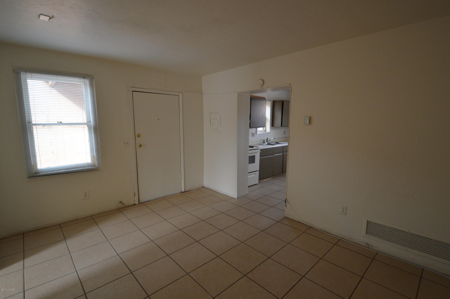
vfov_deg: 71.9
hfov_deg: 95.0
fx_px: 206
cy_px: 150
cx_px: 225
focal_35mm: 16
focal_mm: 11
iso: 500
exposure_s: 1/60
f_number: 3.5
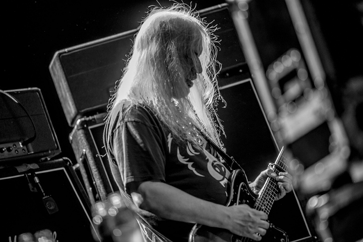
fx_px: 2018
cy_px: 121
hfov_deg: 10.3
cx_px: 182
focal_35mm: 200
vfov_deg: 6.9
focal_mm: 200
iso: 800
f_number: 2.8
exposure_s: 1/80
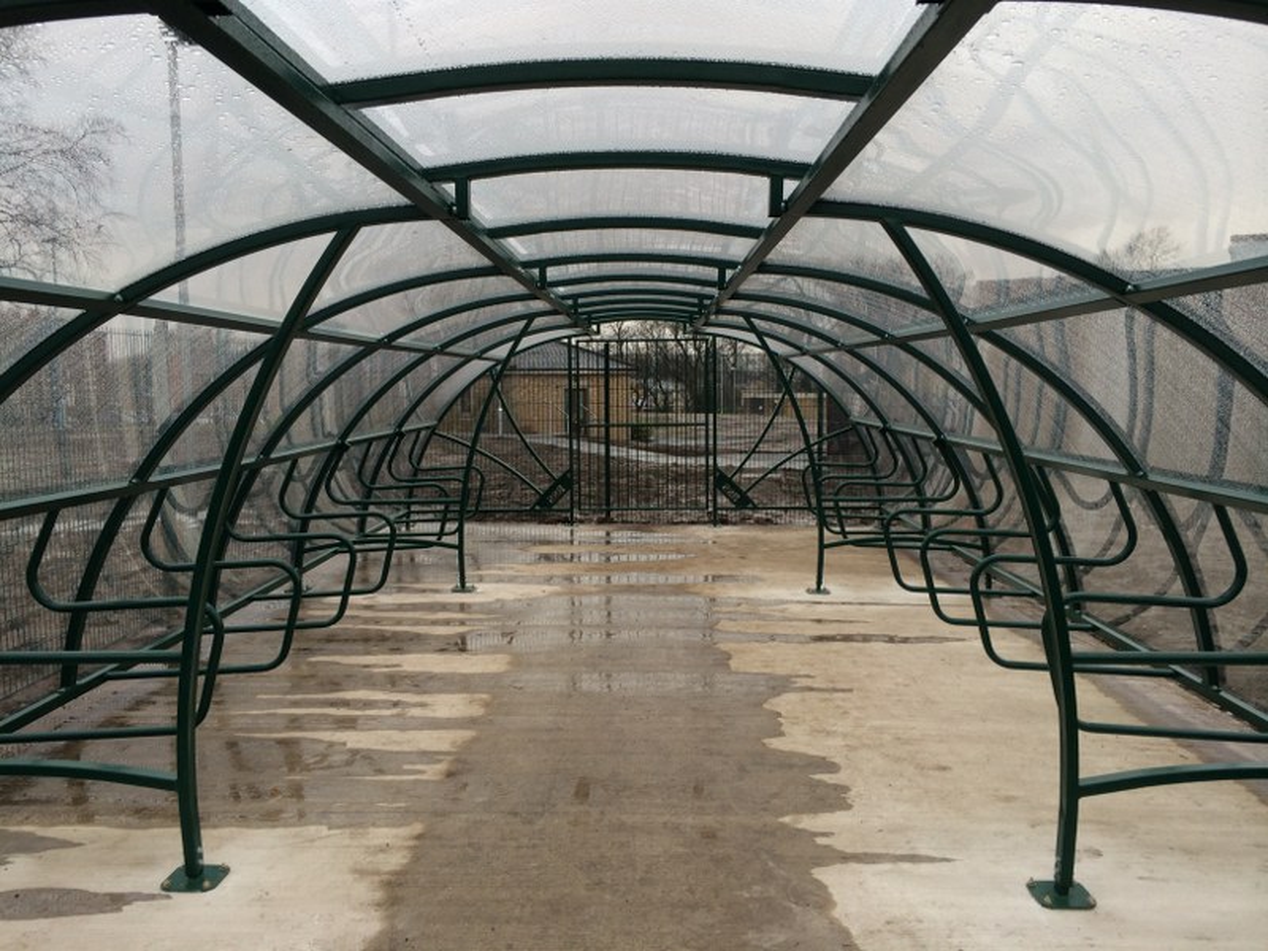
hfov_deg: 60.0
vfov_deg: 46.8
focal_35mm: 30
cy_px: 476
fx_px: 1099
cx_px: 634
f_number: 2.2
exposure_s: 1/60
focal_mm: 4.12
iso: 50
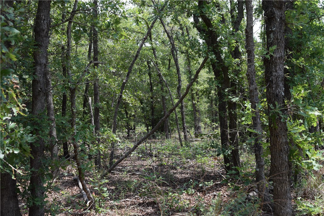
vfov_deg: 30.8
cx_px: 162
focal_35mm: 44
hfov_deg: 45.0
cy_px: 108
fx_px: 391
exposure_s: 1/250
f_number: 8
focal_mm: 29
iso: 250
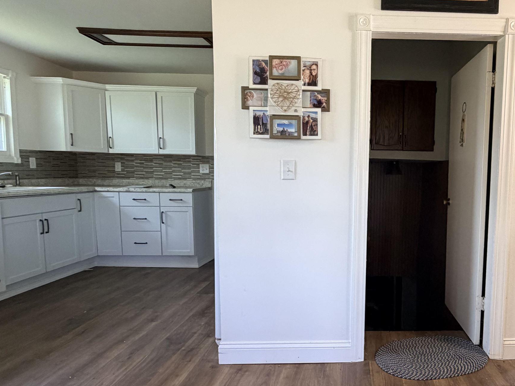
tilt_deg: -5.9
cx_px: 366
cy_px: 210
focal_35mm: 25
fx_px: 372
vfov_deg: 54.8
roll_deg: -0.1
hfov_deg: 66.3
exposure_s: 1/120
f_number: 2.2
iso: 320
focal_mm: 2.22
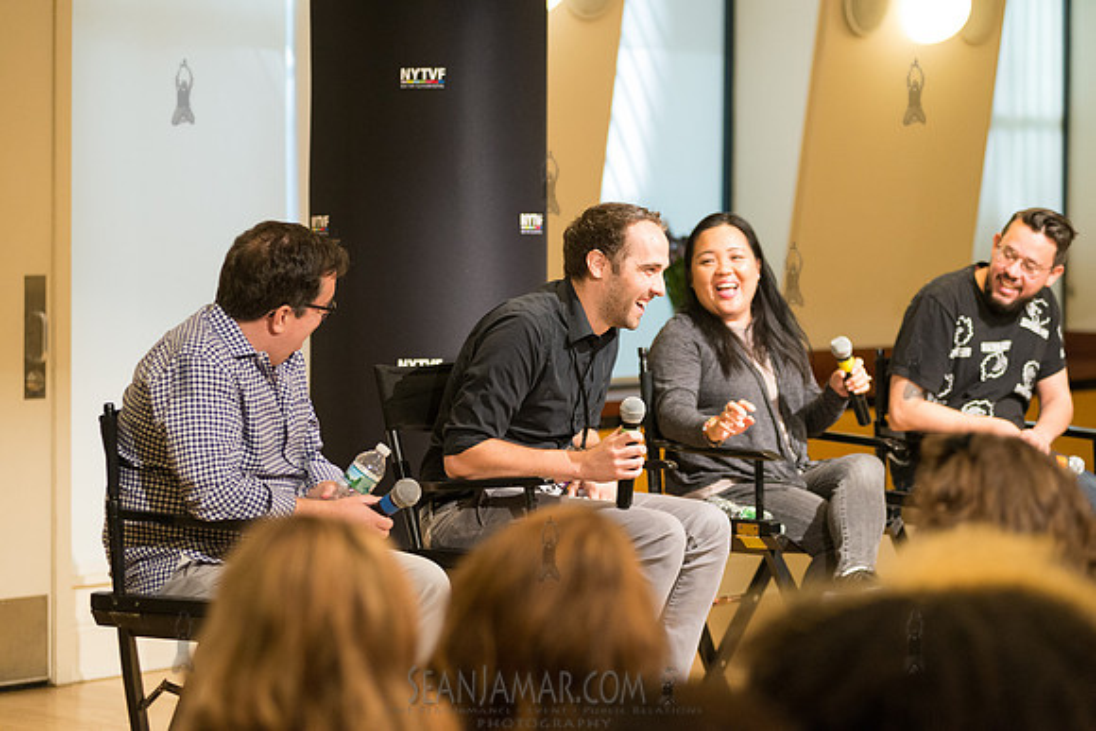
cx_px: 548
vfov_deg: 13.0
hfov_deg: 19.5
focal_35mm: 105
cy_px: 366
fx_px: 3197
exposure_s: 1/250
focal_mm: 105
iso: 3200
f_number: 3.5
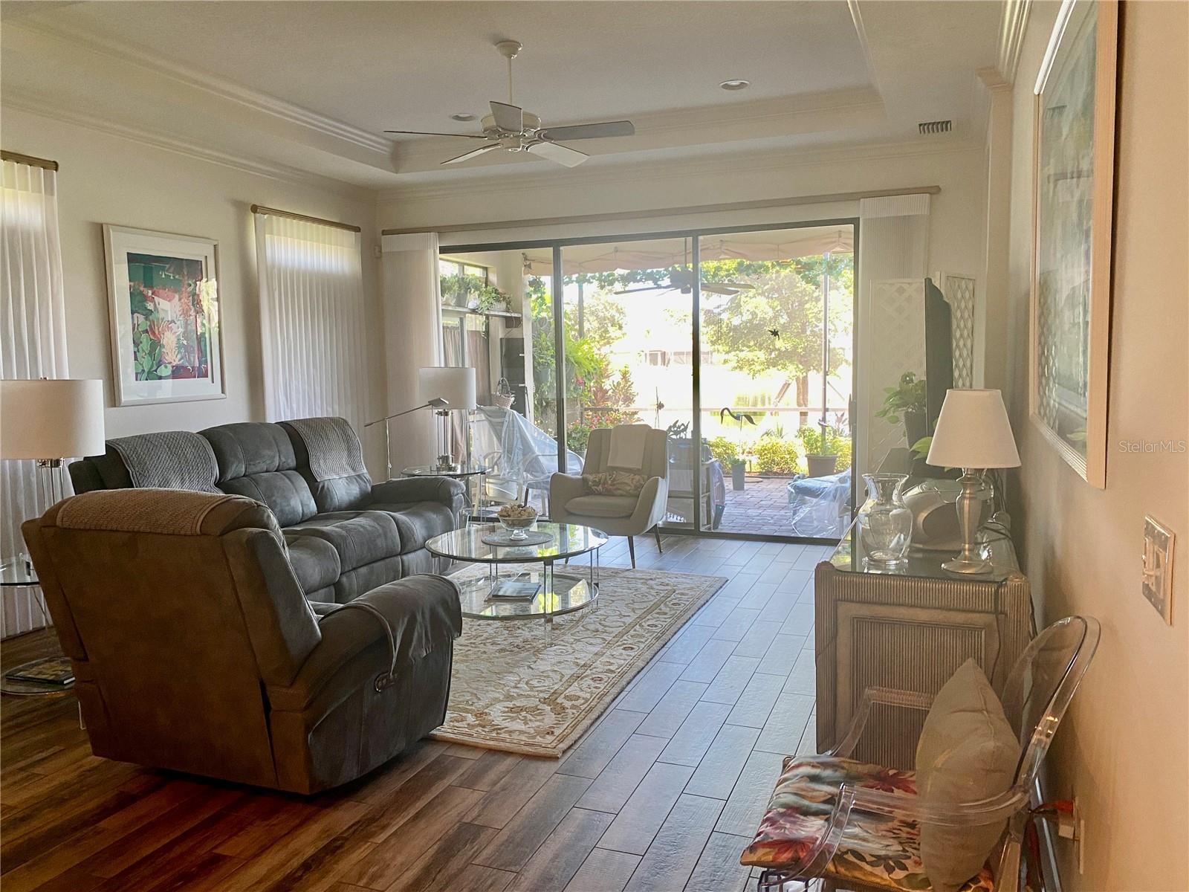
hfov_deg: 67.3
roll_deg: +1.1
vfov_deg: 53.1
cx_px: 594
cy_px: 446
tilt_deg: -6.1
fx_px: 893
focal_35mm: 26
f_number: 1.8
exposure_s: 1/60
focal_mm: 4.25
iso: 125
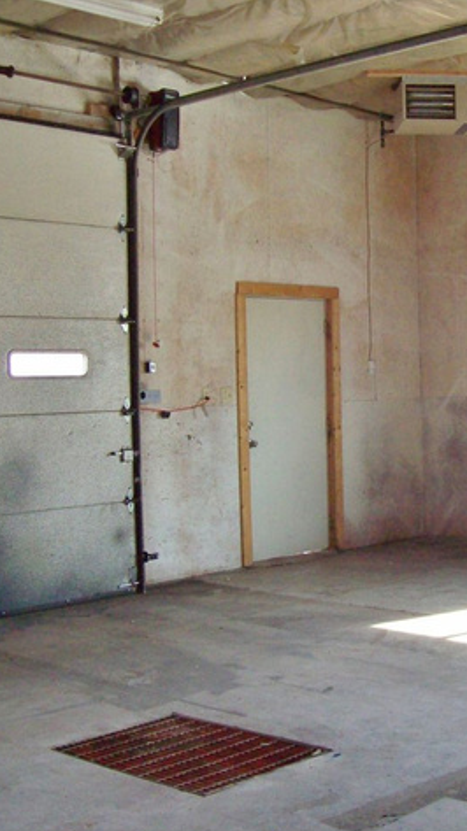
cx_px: 399
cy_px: 419
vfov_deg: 39.2
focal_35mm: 53
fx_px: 1169
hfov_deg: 22.2
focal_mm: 6
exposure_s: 1/94.2
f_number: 2.7
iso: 200
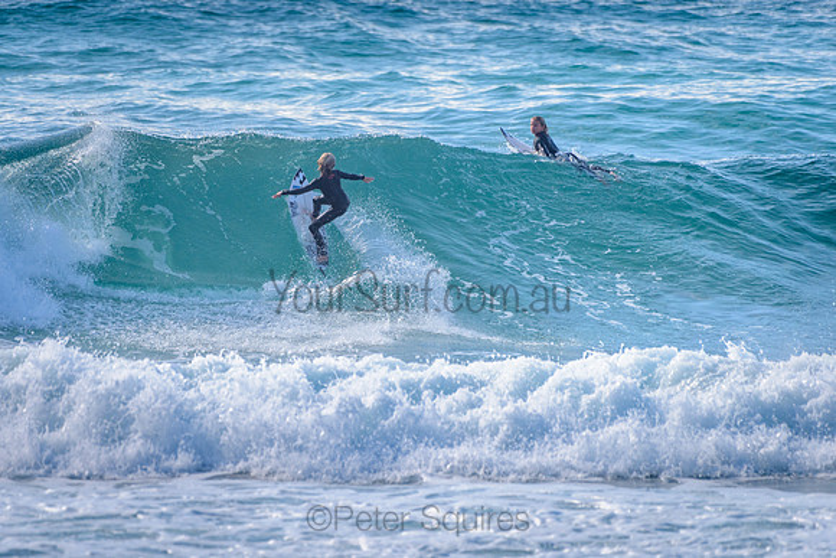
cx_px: 323
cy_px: 216
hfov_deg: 3.4
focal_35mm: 613
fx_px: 14242
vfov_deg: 2.2
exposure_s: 1/2000
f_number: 5.6
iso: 220
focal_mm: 500
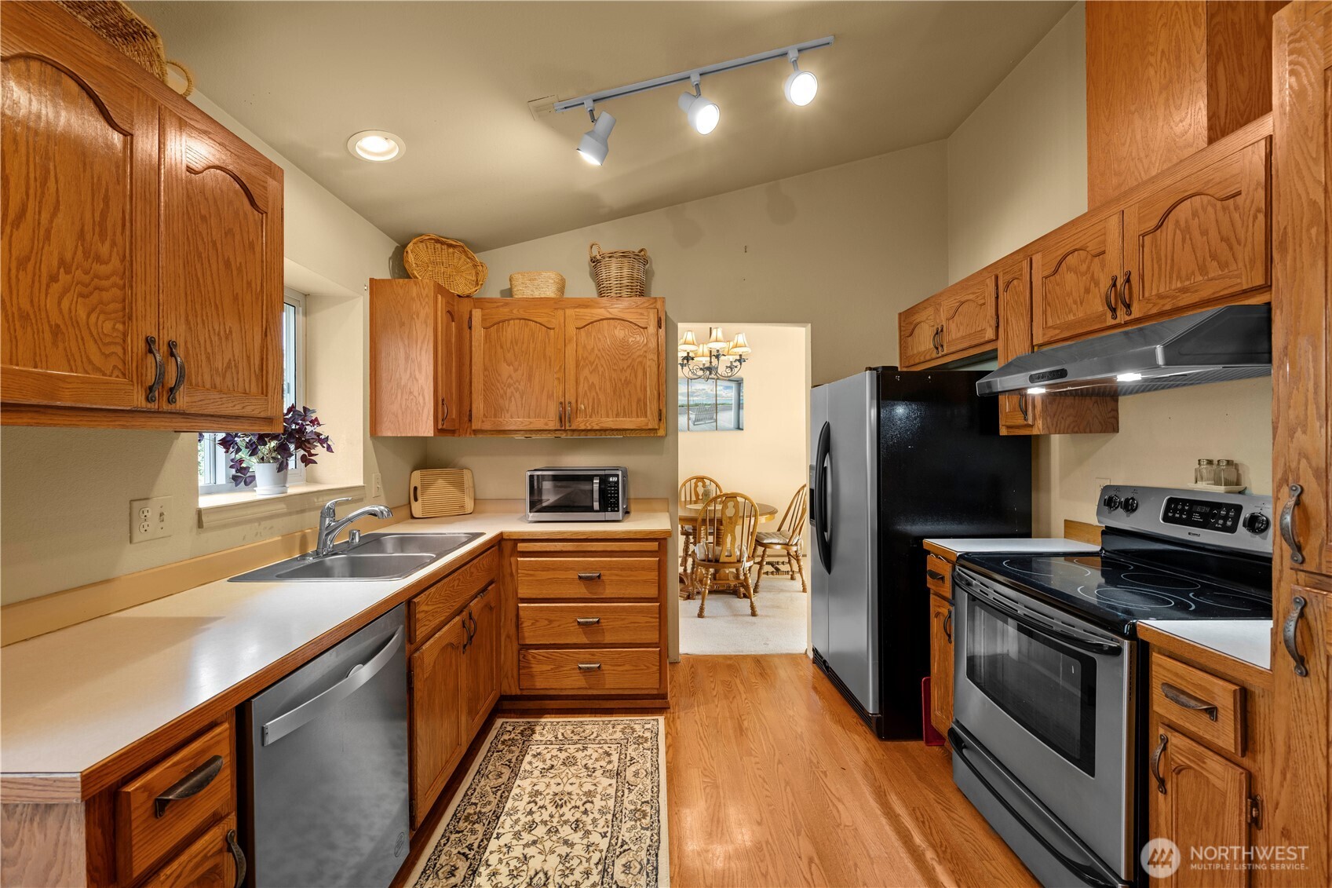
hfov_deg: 104.3
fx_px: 518
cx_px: 666
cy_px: 444
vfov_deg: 81.2
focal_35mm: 14
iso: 200
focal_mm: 14
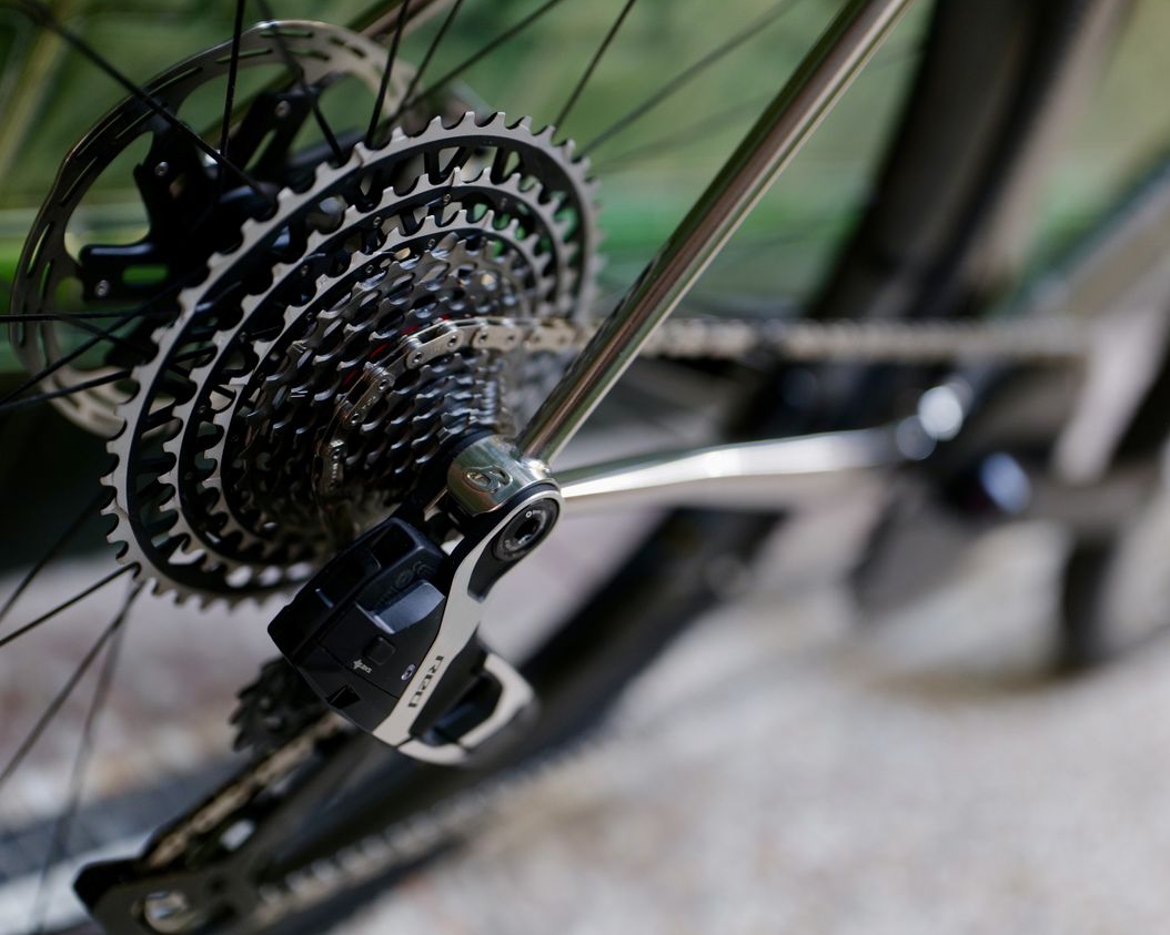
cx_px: 622
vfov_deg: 26.7
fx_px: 1974
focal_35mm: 57
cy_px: 463
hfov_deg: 33.0
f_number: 1.4
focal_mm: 50
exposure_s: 1/125
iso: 640
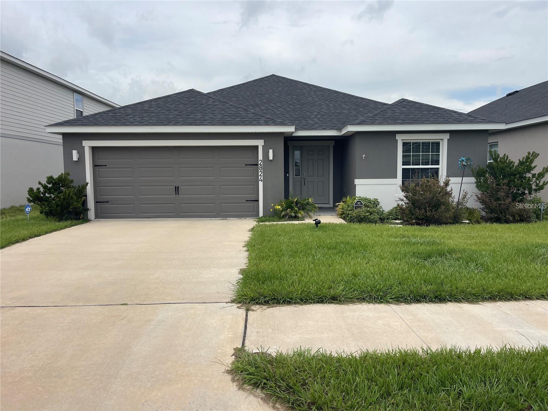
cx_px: 274
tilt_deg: -3.9
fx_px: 396
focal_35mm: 25
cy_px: 206
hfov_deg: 69.4
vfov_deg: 54.9
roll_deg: -0.1
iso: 32
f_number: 1.6
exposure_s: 1/5128
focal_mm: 5.1
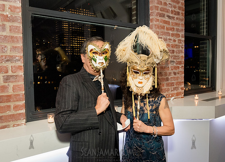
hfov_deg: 60.0
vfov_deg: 45.2
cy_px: 78
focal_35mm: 30
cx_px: 107
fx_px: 195
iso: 5000
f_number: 4.5
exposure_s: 1/160
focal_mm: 26
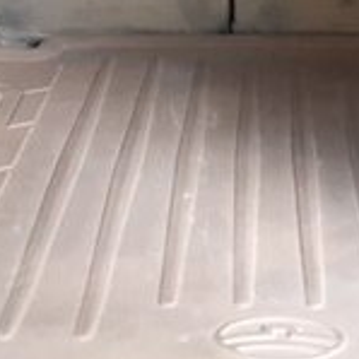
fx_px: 1244
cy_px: -102
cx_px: 279
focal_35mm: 106
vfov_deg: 15.6
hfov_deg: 16.3
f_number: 1.9
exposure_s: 1/33
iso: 160
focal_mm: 3.6
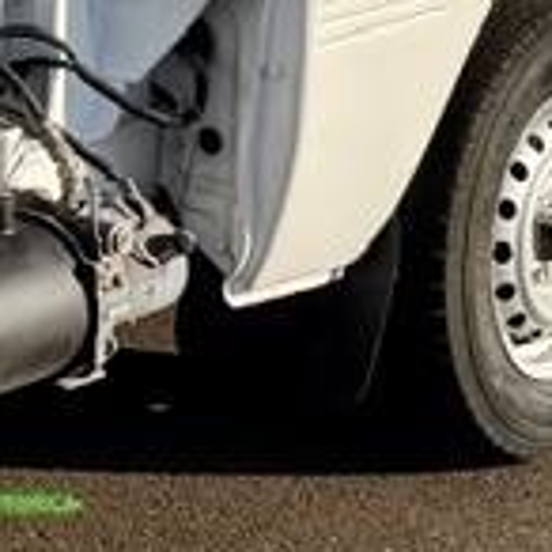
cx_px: -552
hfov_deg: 8.9
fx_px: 3356
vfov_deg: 9.1
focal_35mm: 186
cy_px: -310
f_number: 1.78
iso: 80
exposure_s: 1/7353
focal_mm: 6.76
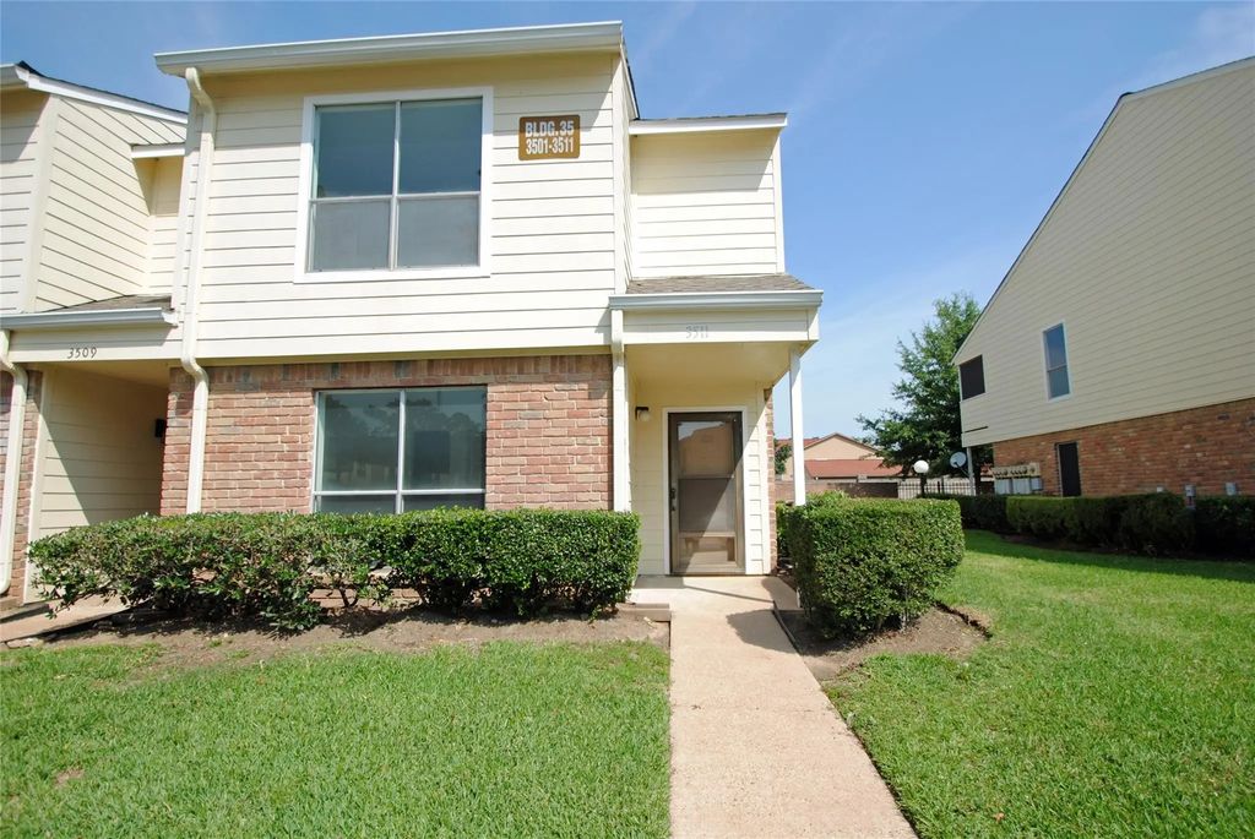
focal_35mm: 17
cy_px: 420
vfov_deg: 69.8
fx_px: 602
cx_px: 628
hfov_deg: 92.4
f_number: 4
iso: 100
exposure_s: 1/800
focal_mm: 11.5
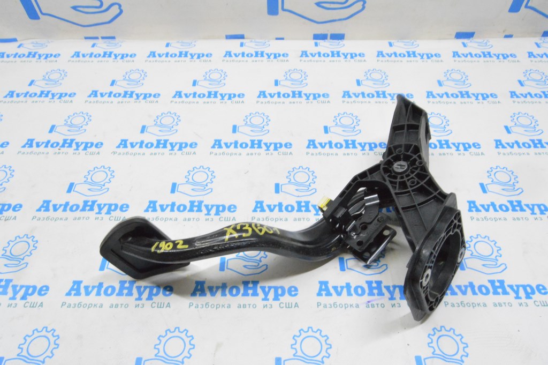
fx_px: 411
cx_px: 274
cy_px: 182
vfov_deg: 47.9
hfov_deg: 67.4
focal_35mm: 27
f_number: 20
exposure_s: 1/15
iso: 6400
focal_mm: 18
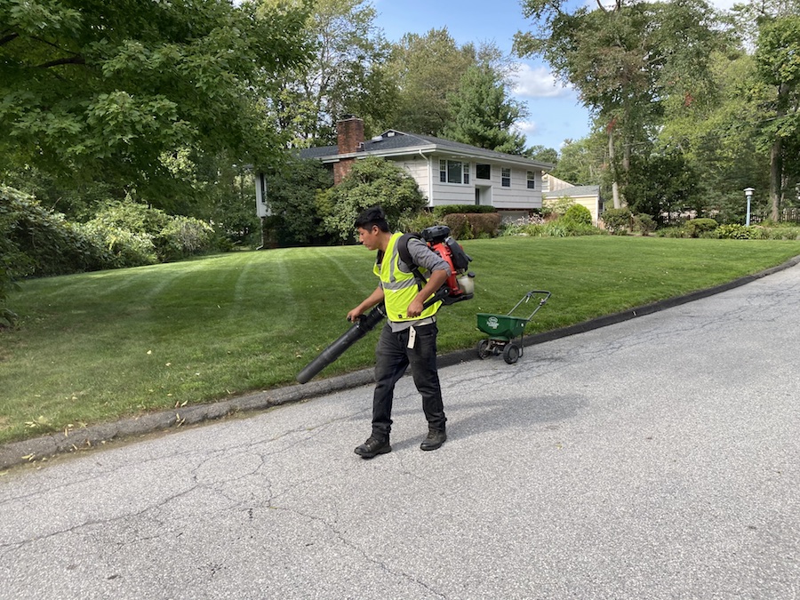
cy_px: 300
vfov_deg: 53.1
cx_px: 400
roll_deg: +1.1
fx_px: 601
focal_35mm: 26
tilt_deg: -6.2
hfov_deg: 67.3
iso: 32
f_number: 1.8
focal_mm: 4.25
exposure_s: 1/568
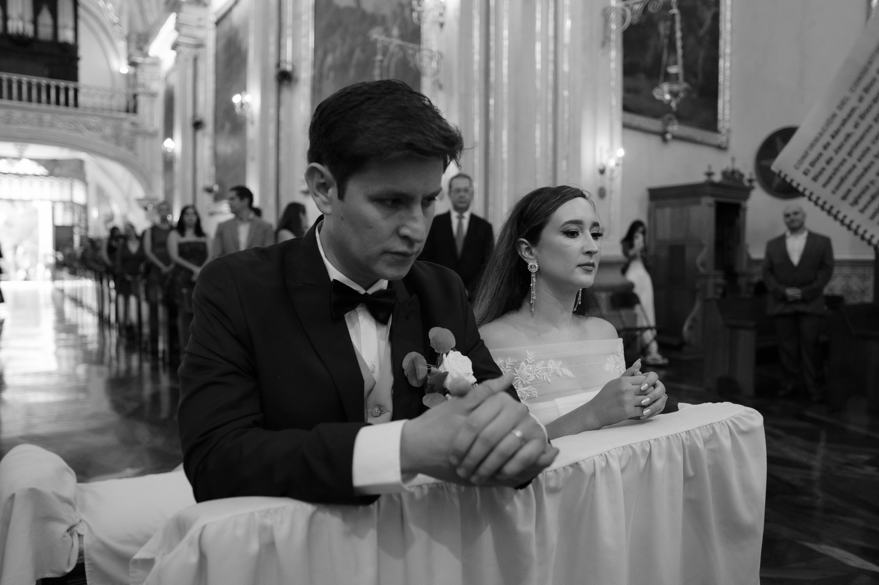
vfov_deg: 50.0
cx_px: 440
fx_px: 628
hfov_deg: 69.9
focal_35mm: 26
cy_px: 292
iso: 800
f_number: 1.6
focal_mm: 16
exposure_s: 1/250
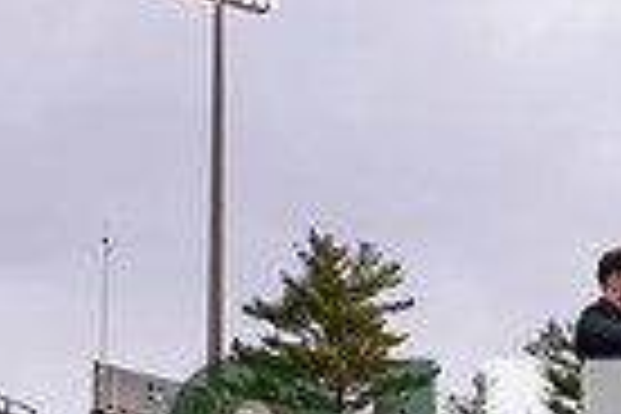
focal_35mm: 101
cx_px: 508
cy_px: 569
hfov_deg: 20.0
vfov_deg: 13.0
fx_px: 1742
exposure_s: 1/500
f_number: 2.8
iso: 100
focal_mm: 24
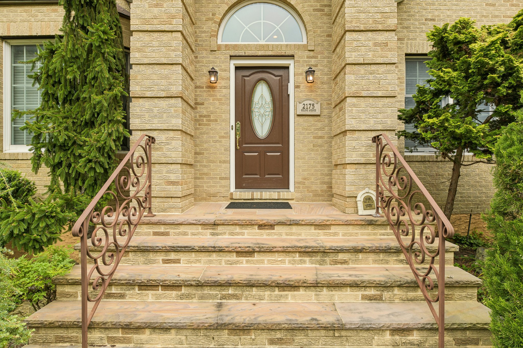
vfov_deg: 64.5
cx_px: 262
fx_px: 276
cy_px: 174
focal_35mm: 19
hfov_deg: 86.9
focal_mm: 19
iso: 400
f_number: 8
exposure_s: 1/250
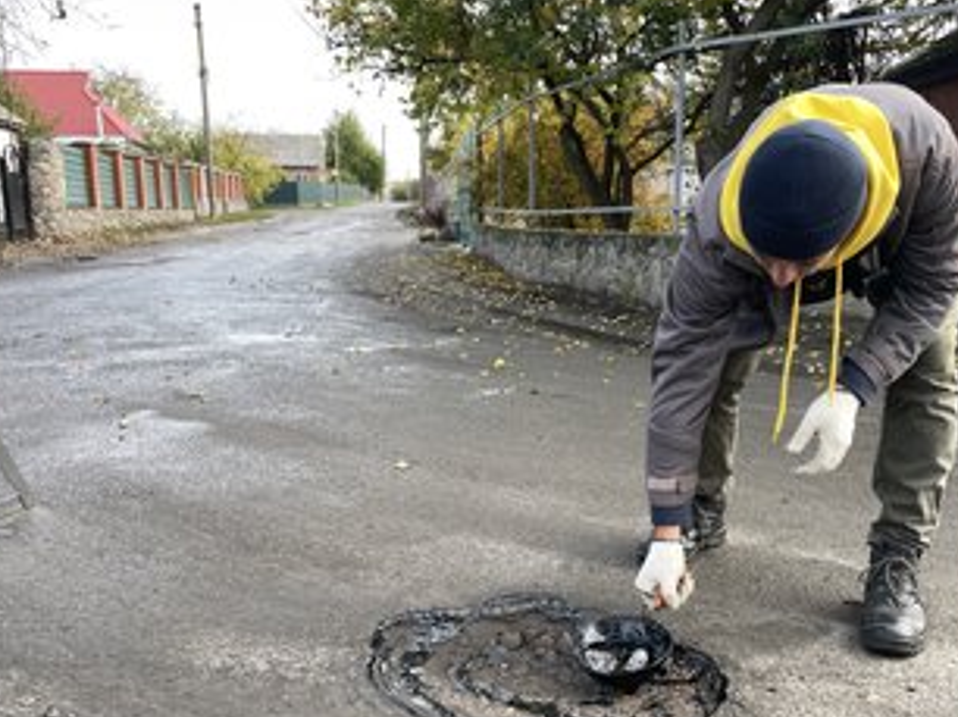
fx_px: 940
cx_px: 479
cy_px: 426
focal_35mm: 34
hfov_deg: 54.0
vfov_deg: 41.6
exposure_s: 1/491
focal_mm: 4.2
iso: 32
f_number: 1.6
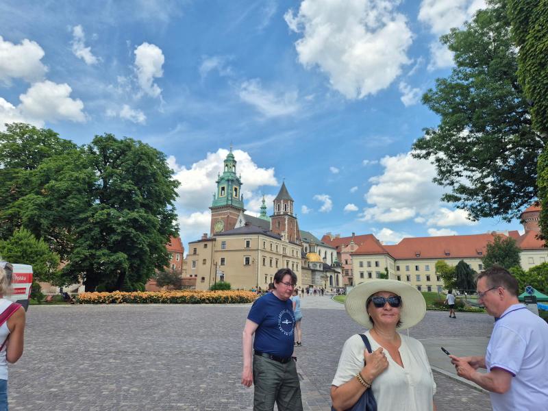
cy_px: 206
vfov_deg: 58.9
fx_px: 364
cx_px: 274
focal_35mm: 23
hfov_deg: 73.9
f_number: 1.8
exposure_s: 1/1436
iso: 25
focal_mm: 5.4
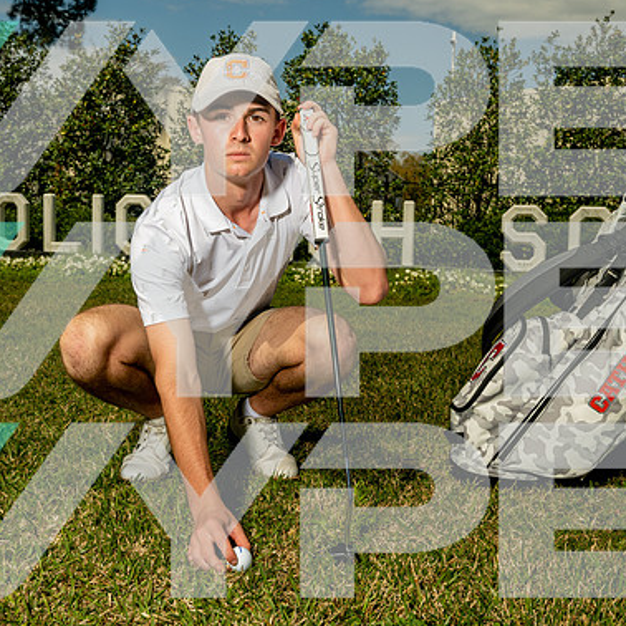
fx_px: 900
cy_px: 310
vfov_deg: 38.3
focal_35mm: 44
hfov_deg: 38.3
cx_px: 275
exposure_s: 1/250
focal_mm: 30
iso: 100
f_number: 8
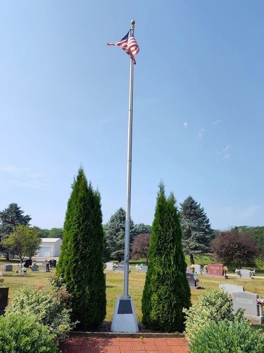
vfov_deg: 67.2
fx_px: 264
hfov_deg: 53.0
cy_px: 192
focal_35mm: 26
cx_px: 142
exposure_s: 1/1442
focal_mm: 5.56
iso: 100
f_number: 1.8
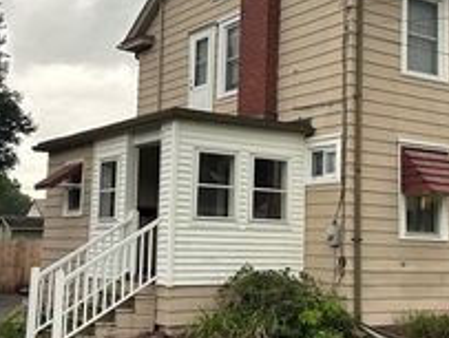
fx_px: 767
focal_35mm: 59
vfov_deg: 24.9
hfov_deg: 32.6
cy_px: 151
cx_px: 268
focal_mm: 6.86
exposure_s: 1/121
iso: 125
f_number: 1.78
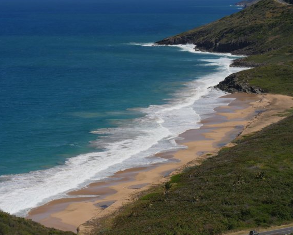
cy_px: 118
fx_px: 1006
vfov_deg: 13.3
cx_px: 140
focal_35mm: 116
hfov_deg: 16.6
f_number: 10
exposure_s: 1/640
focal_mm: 55
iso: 200
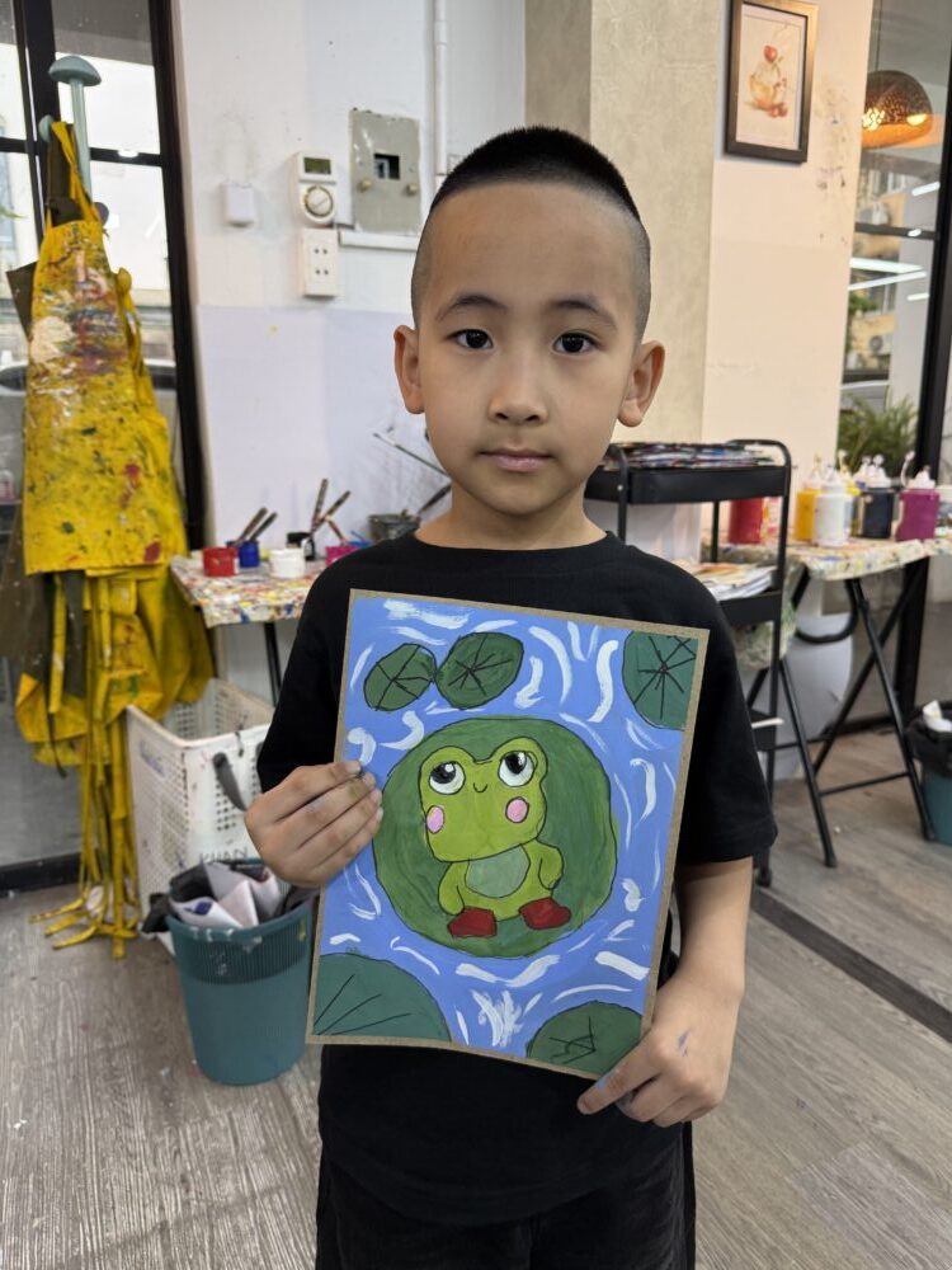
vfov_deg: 71.6
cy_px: 635
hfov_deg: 56.8
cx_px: 476
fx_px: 880
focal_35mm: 24
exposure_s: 1/100
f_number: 1.78
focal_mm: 6.76
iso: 200
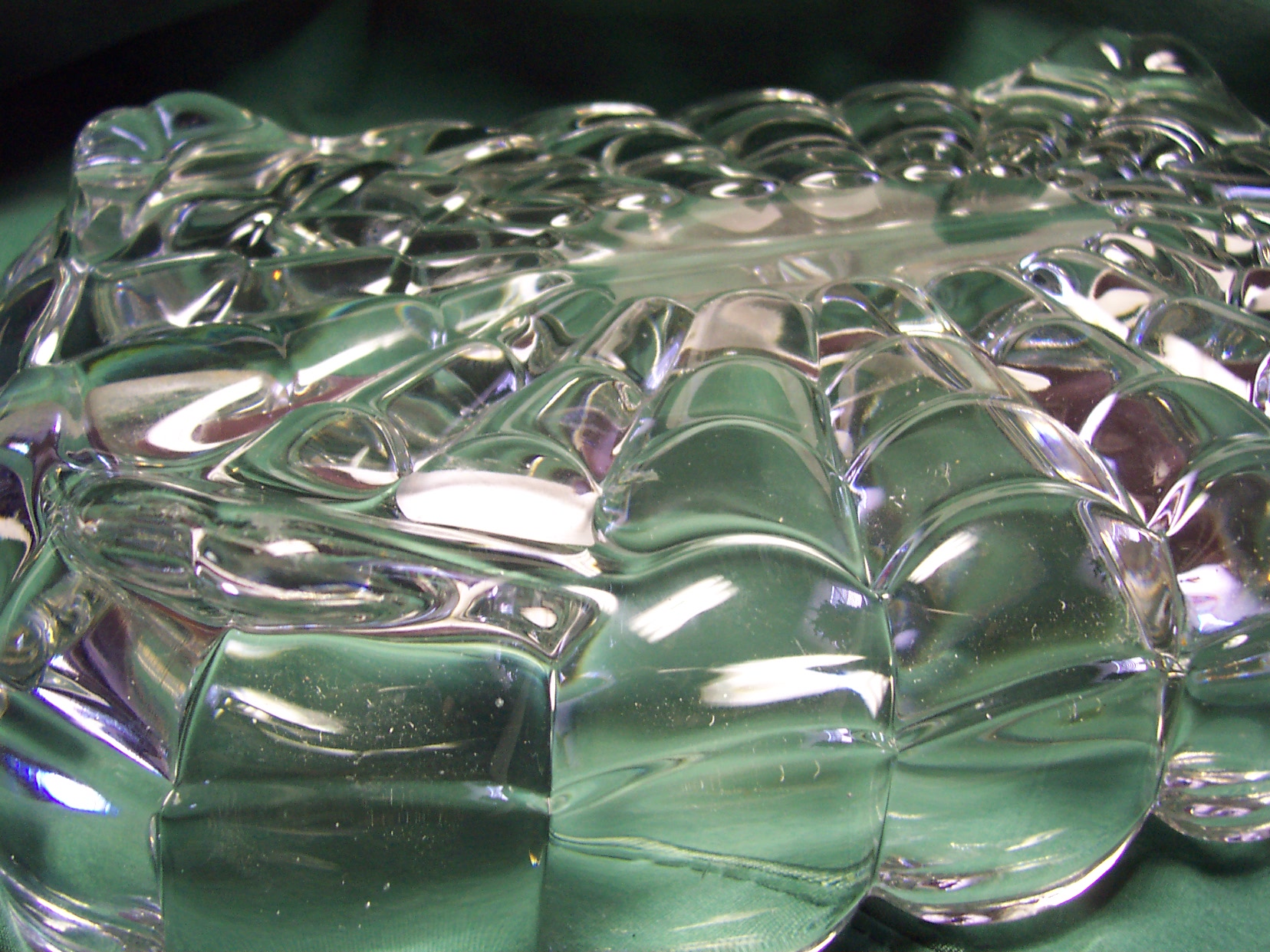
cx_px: 635
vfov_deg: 38.7
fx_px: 1357
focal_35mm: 37
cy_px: 476
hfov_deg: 50.1
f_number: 2.8
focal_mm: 5.6
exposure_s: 1/30
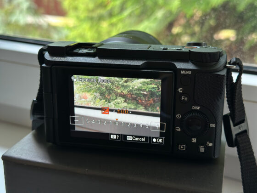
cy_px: 96
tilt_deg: -18.2
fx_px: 356
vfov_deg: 30.3
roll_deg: -0.8
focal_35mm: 48
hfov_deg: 39.7
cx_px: 128
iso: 160
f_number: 1.78
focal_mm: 6.86
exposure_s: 1/60
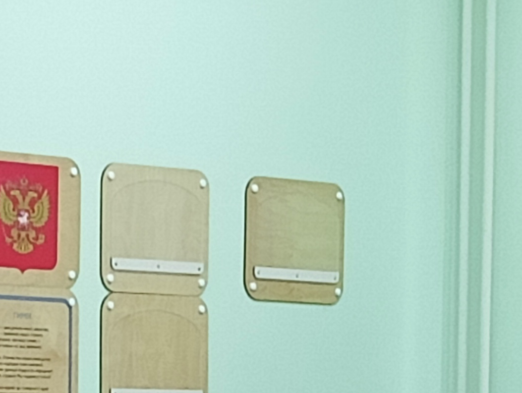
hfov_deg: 8.0
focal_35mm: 248
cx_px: 344
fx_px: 3745
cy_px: 529
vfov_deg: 6.0
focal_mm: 4.05
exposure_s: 1/100
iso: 1250
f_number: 1.8
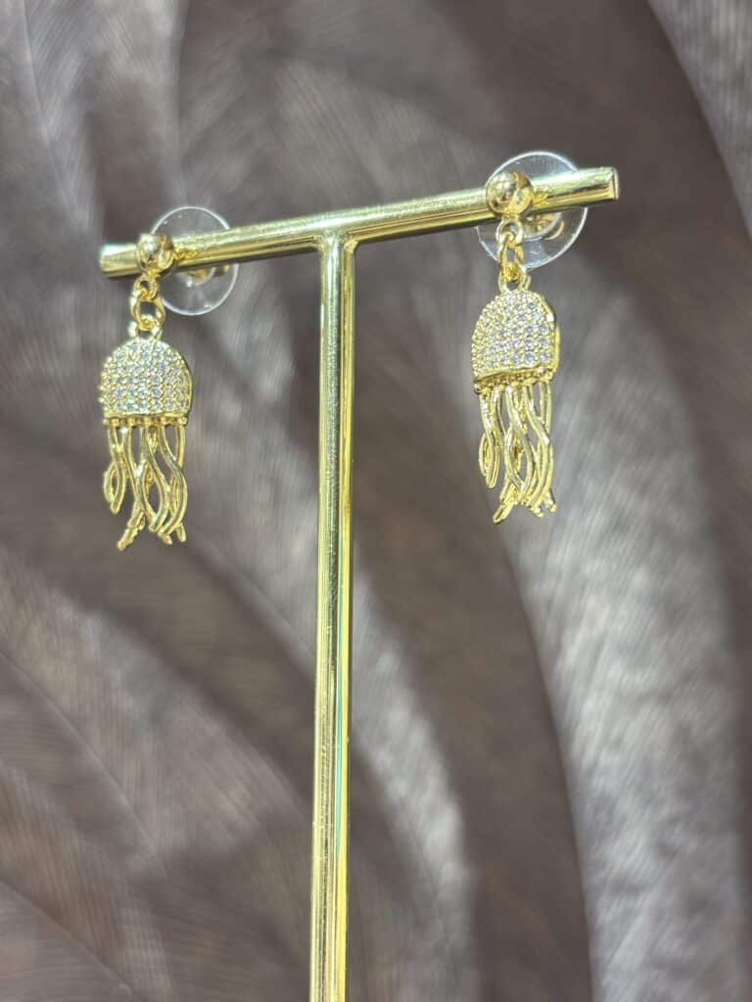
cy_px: 501
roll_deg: -1.5
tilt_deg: +7.3
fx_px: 1506
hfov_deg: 28.0
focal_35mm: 52
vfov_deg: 36.8
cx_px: 376
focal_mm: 5.96
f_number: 1.6
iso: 80
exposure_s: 1/50
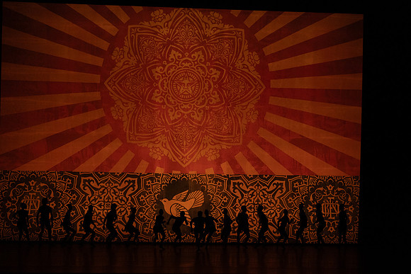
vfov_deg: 13.7
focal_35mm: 100
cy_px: 137
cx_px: 206
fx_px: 1142
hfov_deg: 20.4
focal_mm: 100
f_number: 6.3
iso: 6400
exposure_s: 1/400
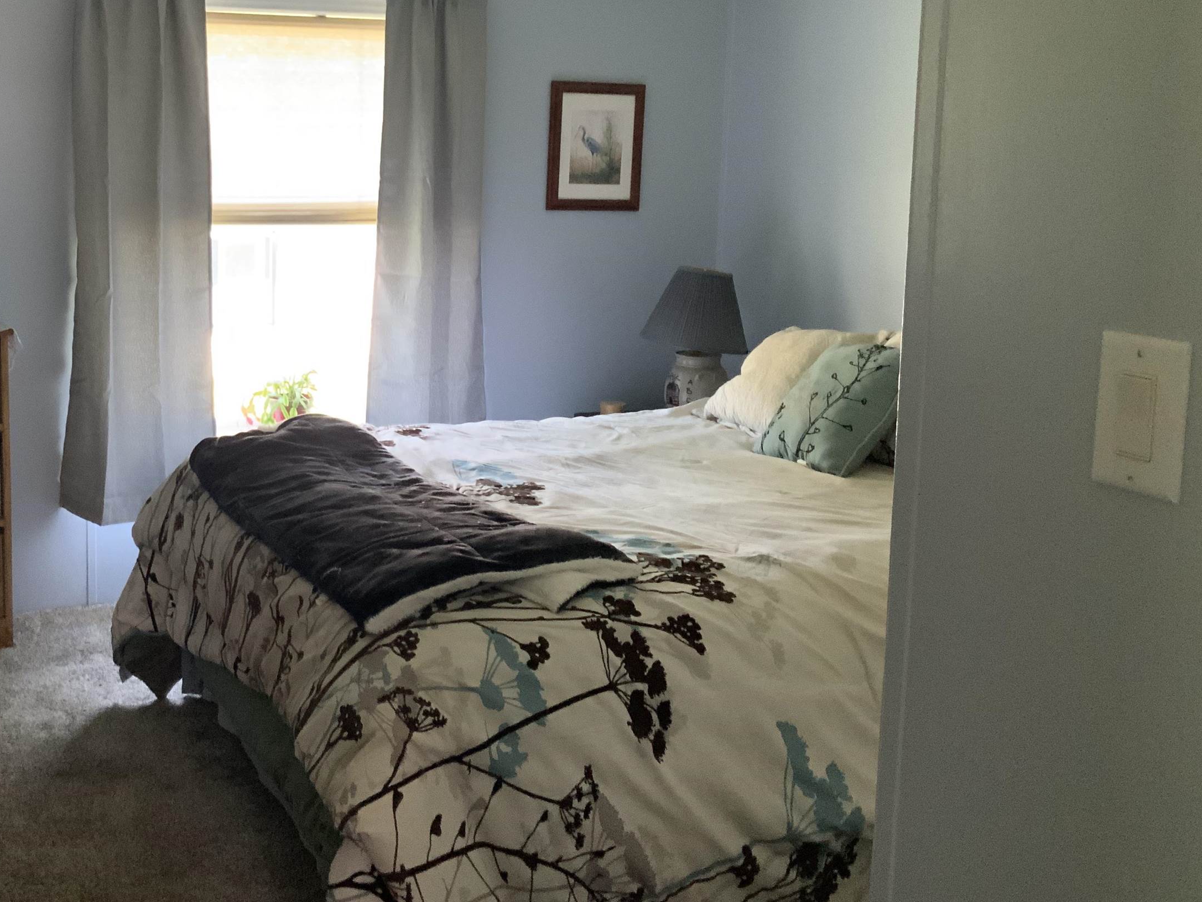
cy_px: 318
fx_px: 1424
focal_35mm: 41
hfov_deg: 44.9
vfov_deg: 34.9
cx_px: 373
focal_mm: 3
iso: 320
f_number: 1.8
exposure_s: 1/47
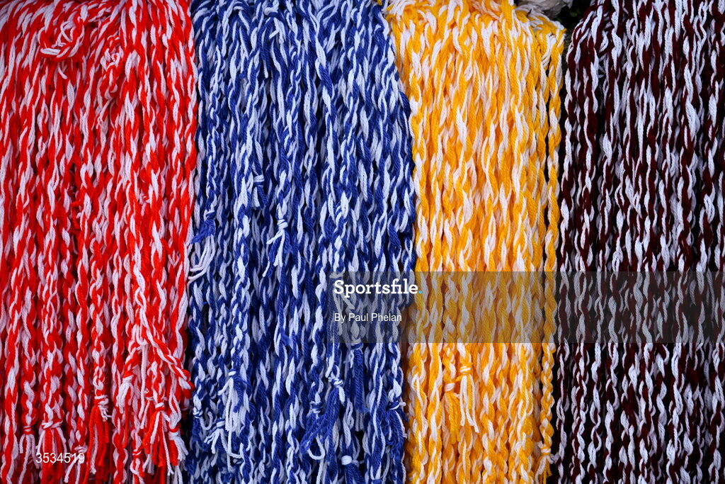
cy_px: 242
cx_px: 362
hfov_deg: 37.5
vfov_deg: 25.5
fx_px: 1067
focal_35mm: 53
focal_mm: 53
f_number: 3.2
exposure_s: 1/2000
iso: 250
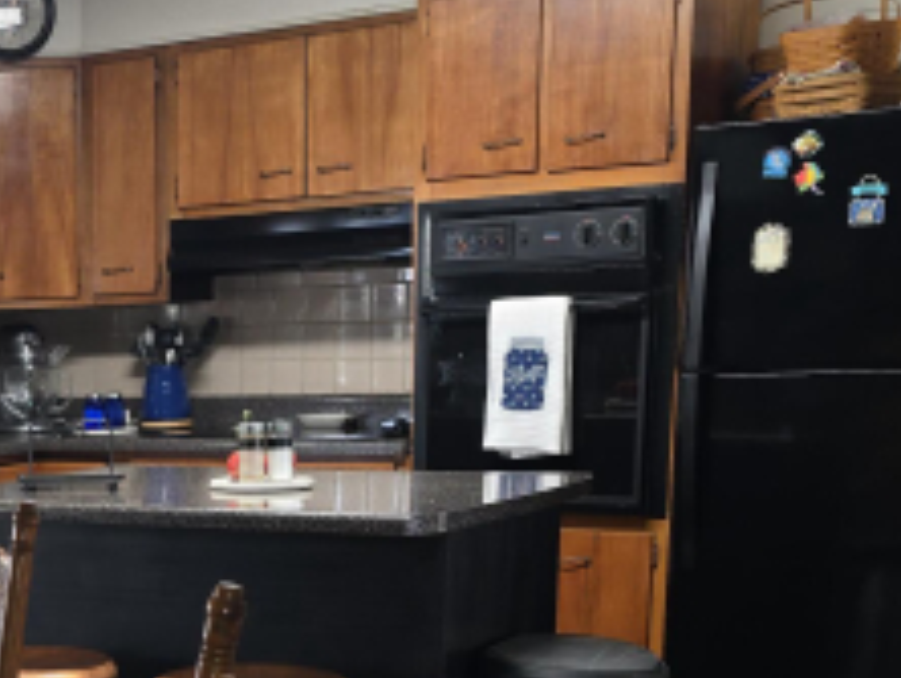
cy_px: 690
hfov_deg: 26.0
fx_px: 1798
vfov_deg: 20.6
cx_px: -91
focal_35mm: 69
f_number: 1.7
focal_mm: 6.3
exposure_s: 1/30
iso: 100
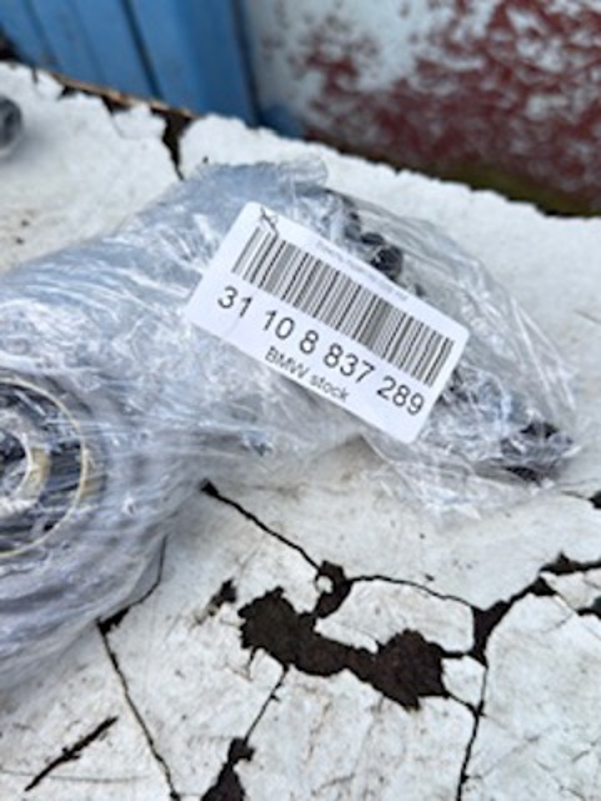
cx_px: 300
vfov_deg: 52.6
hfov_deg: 40.7
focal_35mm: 35
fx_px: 810
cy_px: 400
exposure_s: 1/1255
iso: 64
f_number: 1.78
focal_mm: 6.76
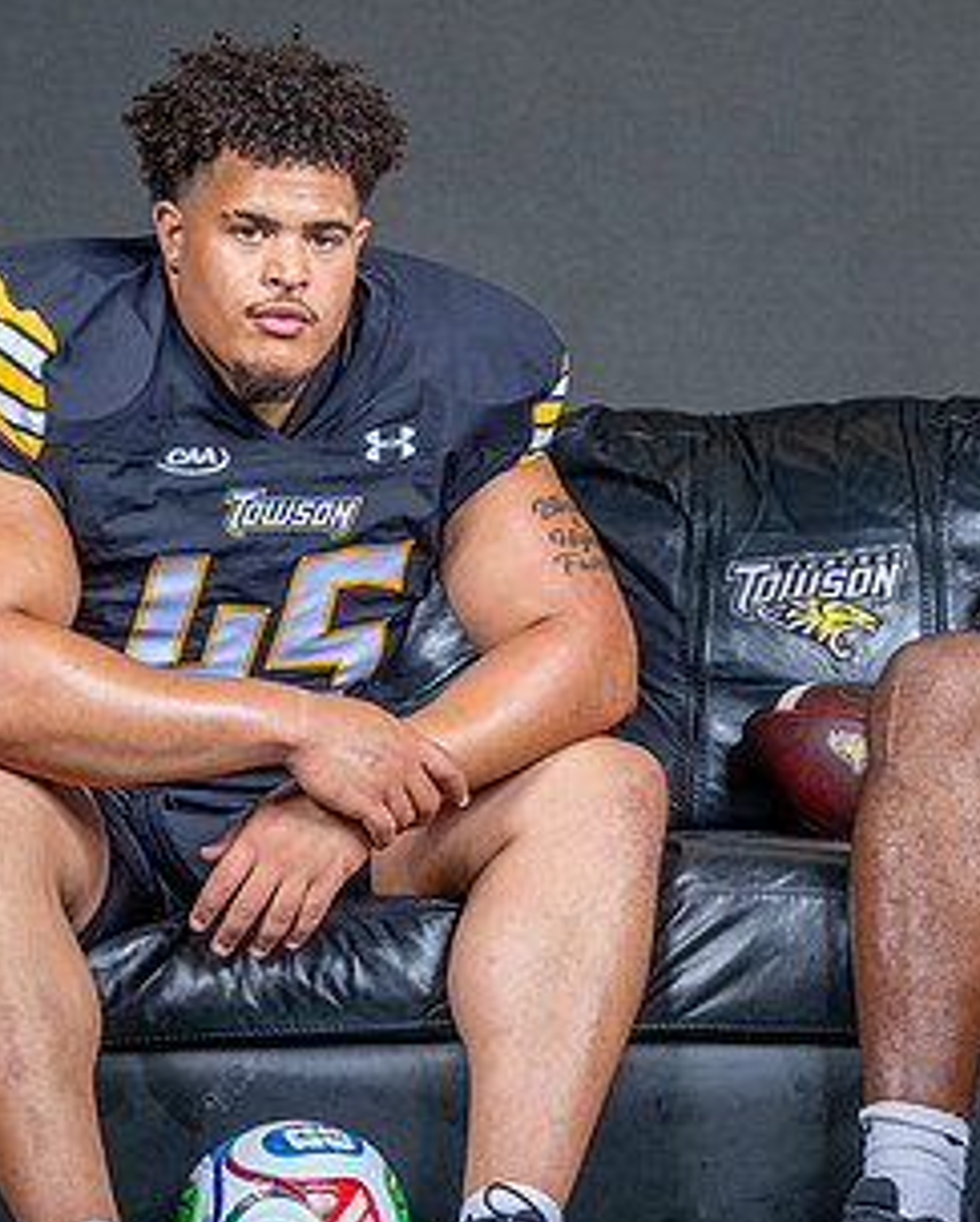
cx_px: 1116
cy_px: 706
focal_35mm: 140
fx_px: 5068
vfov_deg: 13.7
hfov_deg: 10.9
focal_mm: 57
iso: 100
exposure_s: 1/100
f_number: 5.6
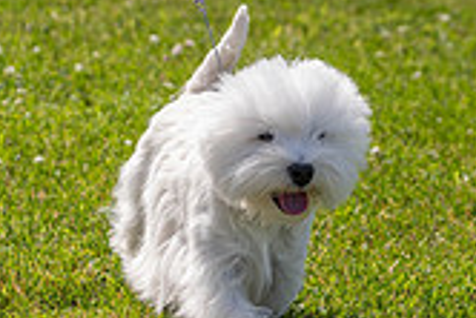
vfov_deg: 4.8
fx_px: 3785
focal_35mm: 286
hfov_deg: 7.2
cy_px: -42
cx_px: 330
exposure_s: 1/2000
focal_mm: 82
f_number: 4
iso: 400
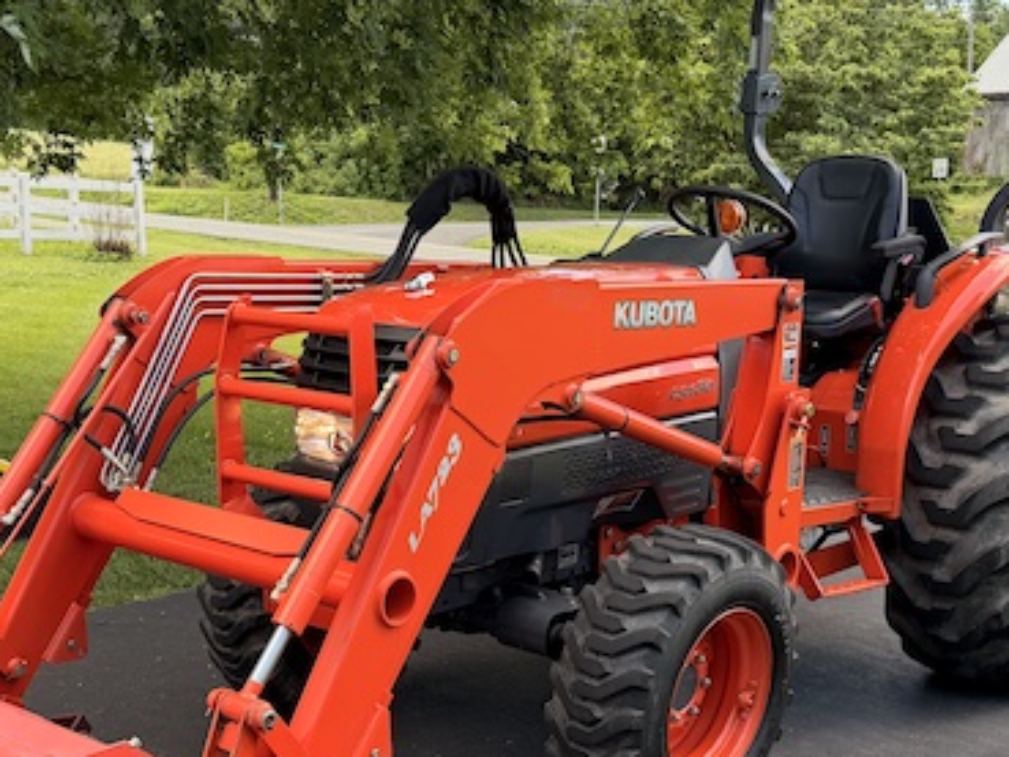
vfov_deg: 27.8
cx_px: 448
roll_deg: -0.9
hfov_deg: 36.8
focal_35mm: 52
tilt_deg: -8.8
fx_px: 1516
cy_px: 525
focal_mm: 6.76
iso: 100
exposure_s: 1/627
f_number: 1.78
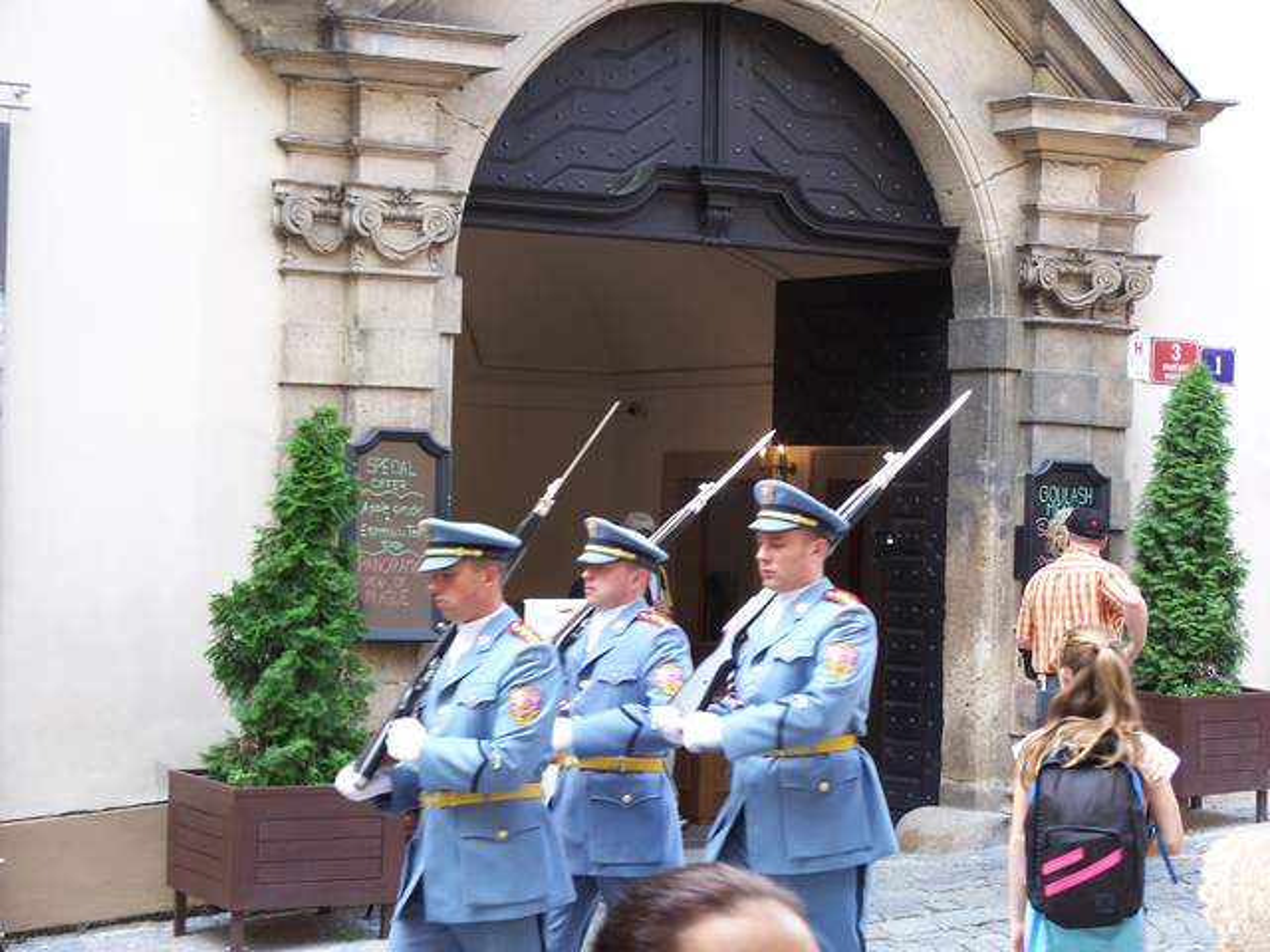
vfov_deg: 18.0
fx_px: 3008
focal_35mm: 82
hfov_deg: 23.8
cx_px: 635
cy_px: 476
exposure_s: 1/80
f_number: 3.6
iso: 125
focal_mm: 17.3
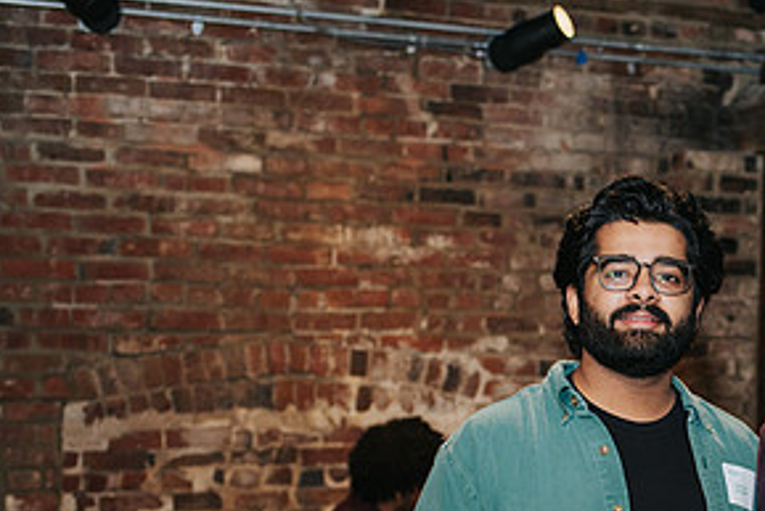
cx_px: 732
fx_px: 1594
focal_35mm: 75
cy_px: 485
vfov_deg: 17.8
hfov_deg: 25.8
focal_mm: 35
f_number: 2.8
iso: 800
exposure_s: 1/200
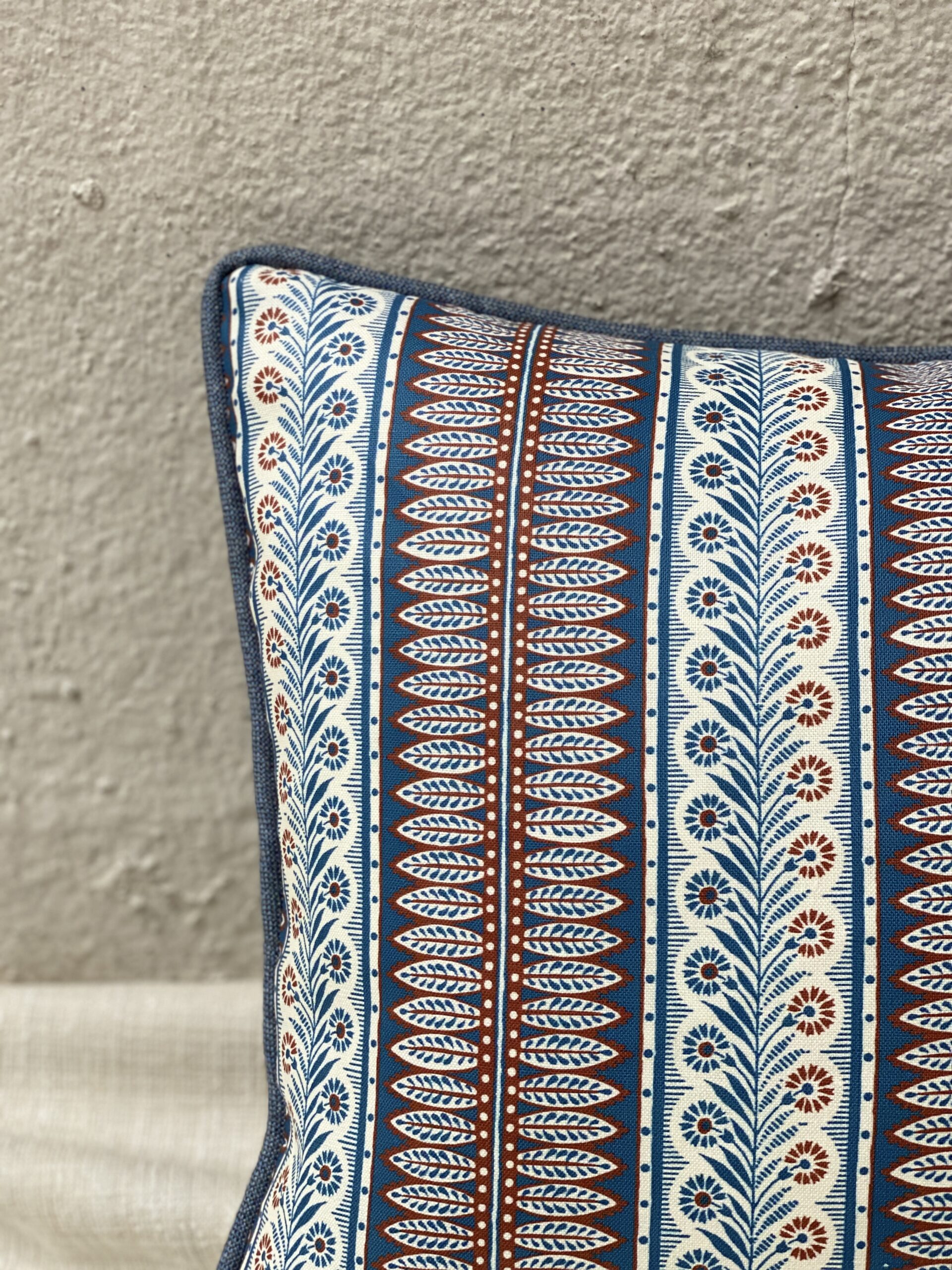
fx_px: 1907
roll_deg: +1.4
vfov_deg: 36.8
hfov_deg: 28.0
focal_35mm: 52
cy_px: 635
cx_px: 476
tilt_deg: -24.9
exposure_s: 1/122
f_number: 2
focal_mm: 6
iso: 125
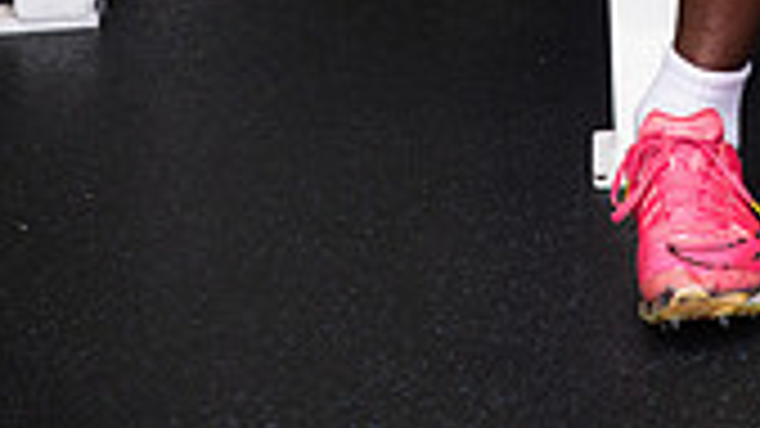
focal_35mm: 167
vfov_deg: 6.9
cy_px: -572
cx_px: 666
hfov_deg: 12.8
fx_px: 3365
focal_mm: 60
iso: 500
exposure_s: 1/400
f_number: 6.3
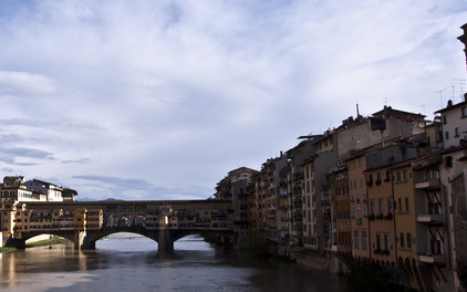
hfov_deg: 44.4
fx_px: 547
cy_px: 143
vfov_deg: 29.9
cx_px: 106
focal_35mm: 43
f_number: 13
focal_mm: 18
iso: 1000
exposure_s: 1/800
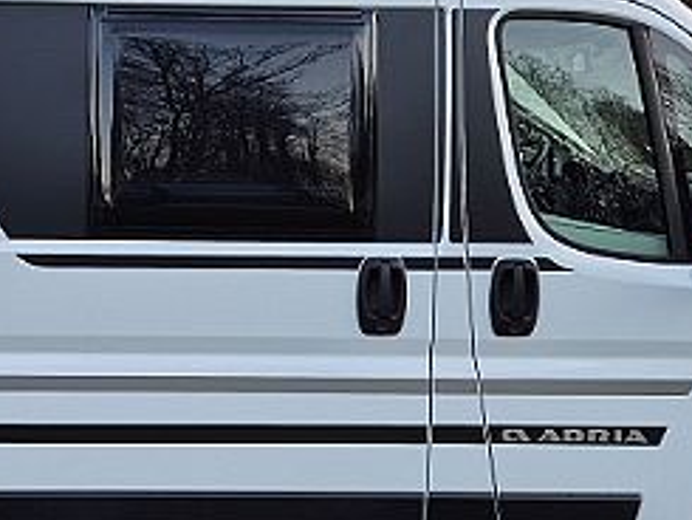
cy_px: 260
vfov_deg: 19.7
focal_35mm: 75
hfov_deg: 25.1
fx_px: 1500
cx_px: 56
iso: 32
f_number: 1.8
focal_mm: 5.4
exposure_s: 1/180
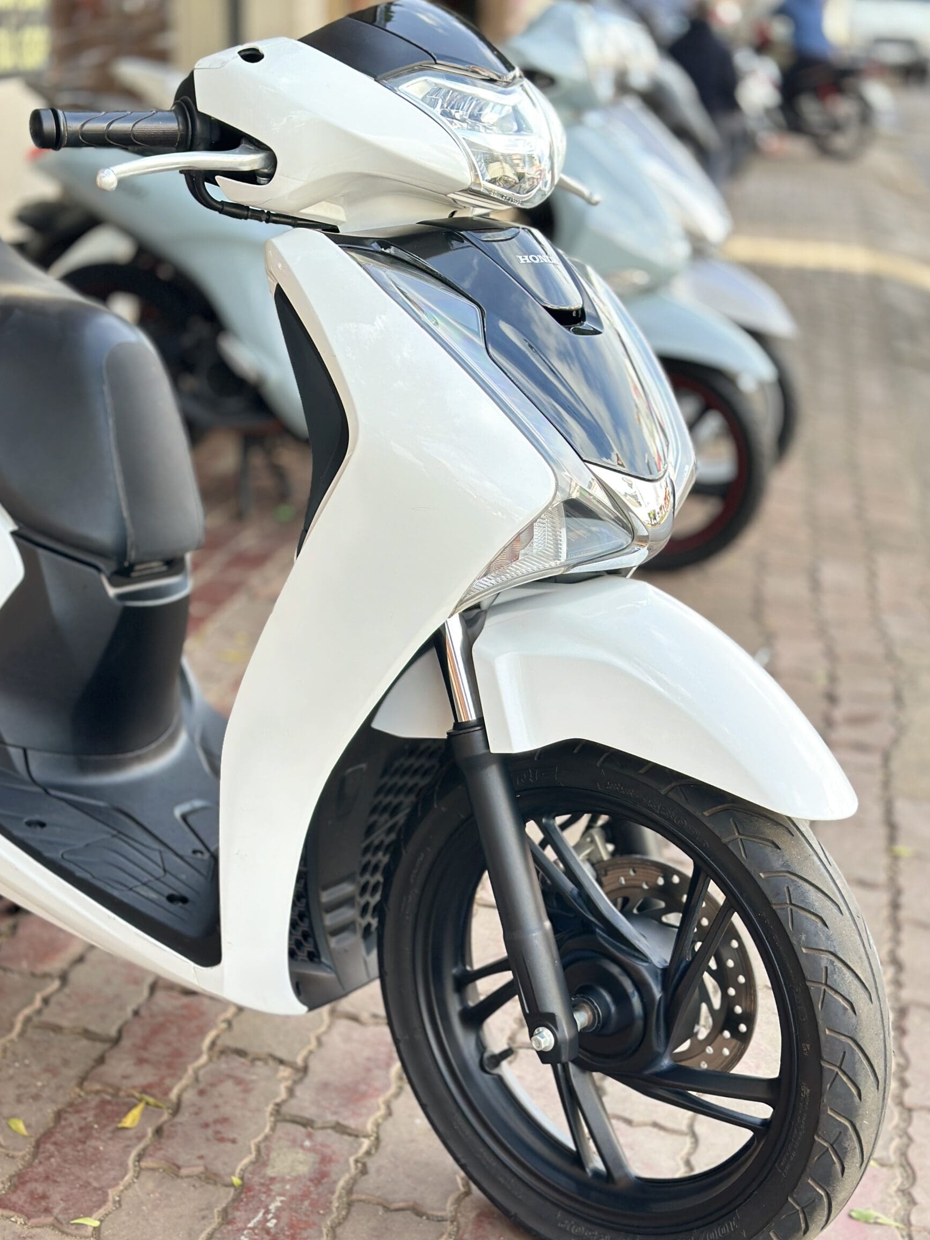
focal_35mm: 53
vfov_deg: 36.2
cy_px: 629
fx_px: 1898
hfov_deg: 27.5
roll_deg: -2.6
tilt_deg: -17.2
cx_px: 501
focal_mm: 6.86
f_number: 1.78
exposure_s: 1/325
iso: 80
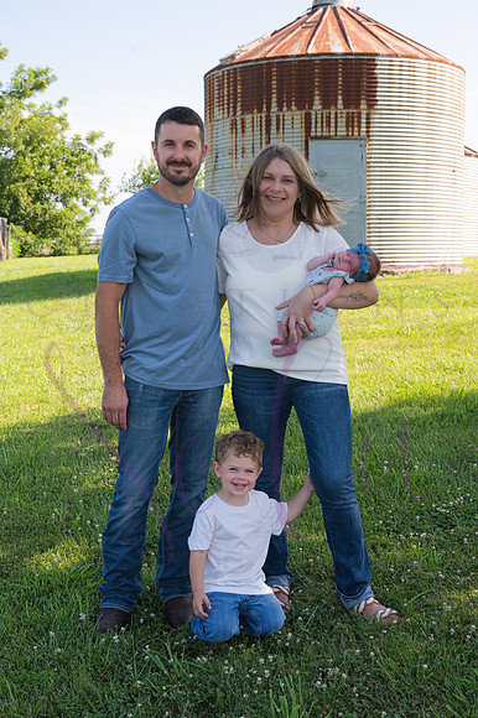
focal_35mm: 46
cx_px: 239
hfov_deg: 29.2
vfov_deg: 42.8
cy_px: 359
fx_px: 917
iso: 400
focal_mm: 46
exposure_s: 1/320
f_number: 8
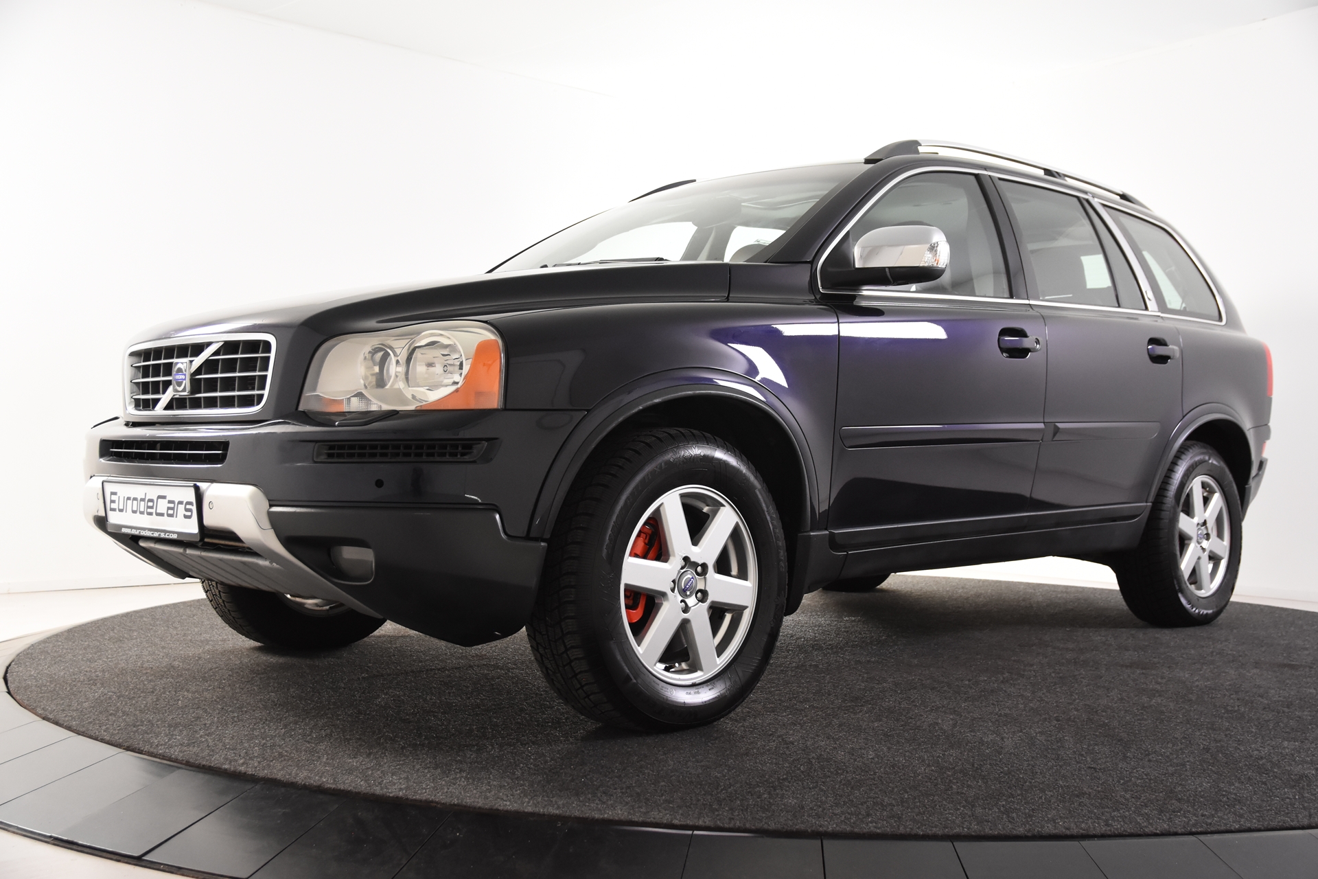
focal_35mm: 39
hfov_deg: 49.6
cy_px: 440
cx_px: 659
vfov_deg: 34.2
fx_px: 1428
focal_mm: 26
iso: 1600
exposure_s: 1/60
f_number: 4
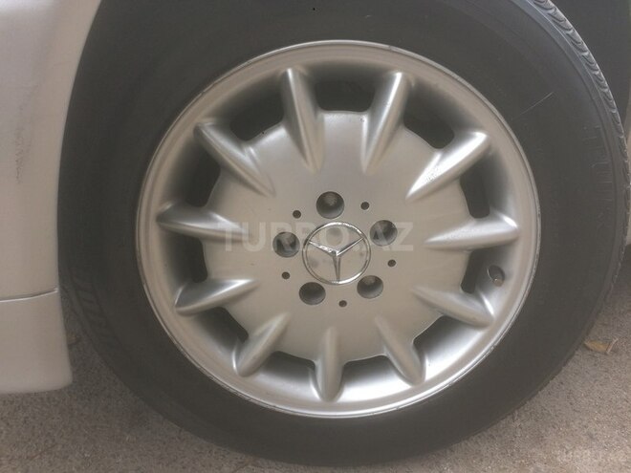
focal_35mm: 29
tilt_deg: -26.1
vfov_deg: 48.2
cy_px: 236
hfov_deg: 61.7
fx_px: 529
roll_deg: -1.2
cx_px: 316
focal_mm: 4.15
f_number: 2.2
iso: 50
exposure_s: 1/100
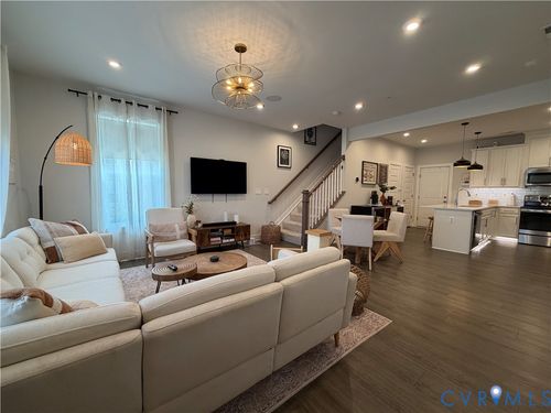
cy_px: 206
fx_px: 223
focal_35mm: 14
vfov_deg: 85.7
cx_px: 276
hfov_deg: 102.1
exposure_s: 1/120
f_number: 2.2
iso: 200
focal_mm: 2.22
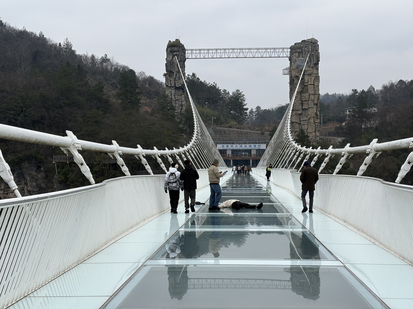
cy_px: 154
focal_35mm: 52
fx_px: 620
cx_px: 206
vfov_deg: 28.0
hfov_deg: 36.8
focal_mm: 5.96
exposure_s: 1/2075
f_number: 1.6
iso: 32
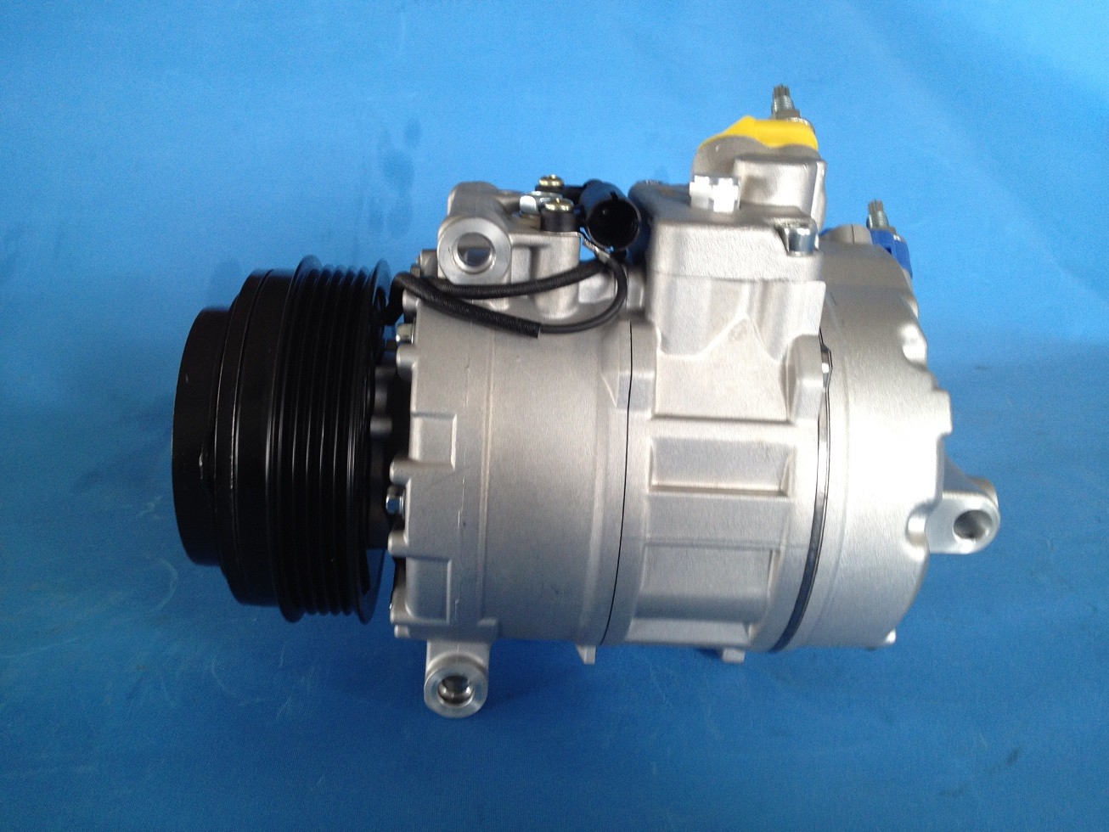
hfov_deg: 52.6
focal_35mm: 35
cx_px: 554
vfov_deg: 40.7
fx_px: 1122
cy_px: 416
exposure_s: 1/20
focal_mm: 4.28
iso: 100
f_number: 2.4
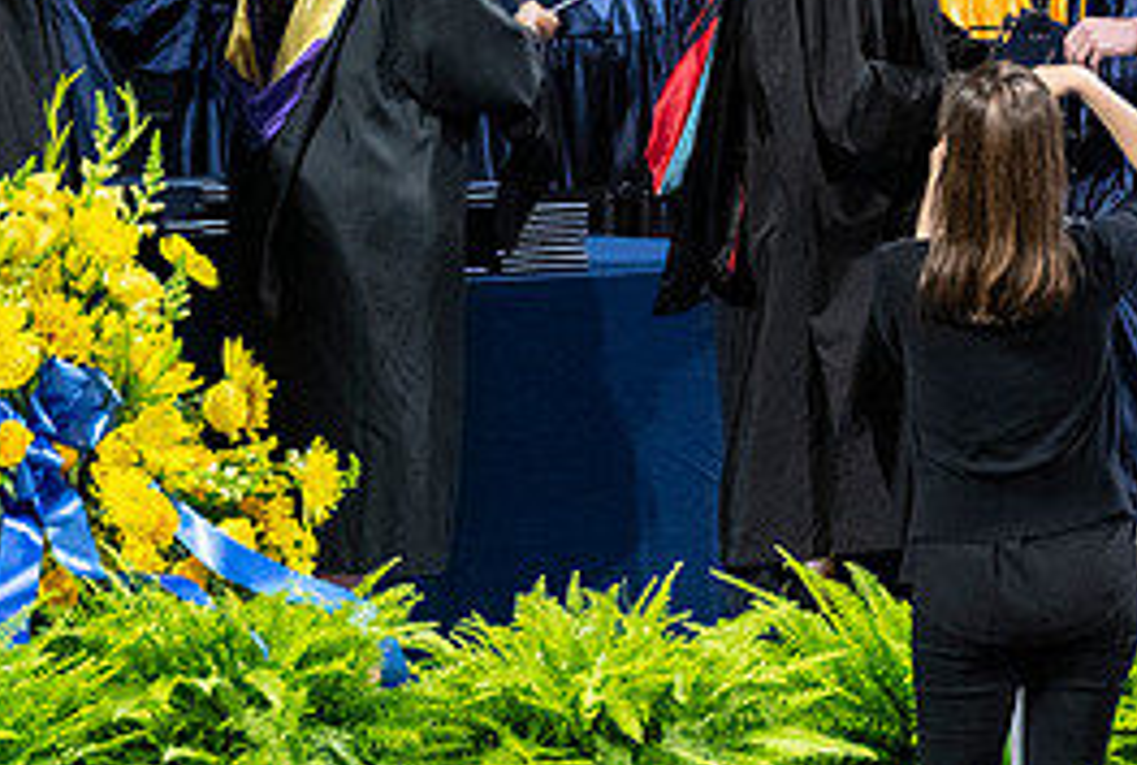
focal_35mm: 744
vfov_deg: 1.9
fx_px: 23565
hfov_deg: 2.8
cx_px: 1114
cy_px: 167
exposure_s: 1/200
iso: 2000
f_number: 4
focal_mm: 190
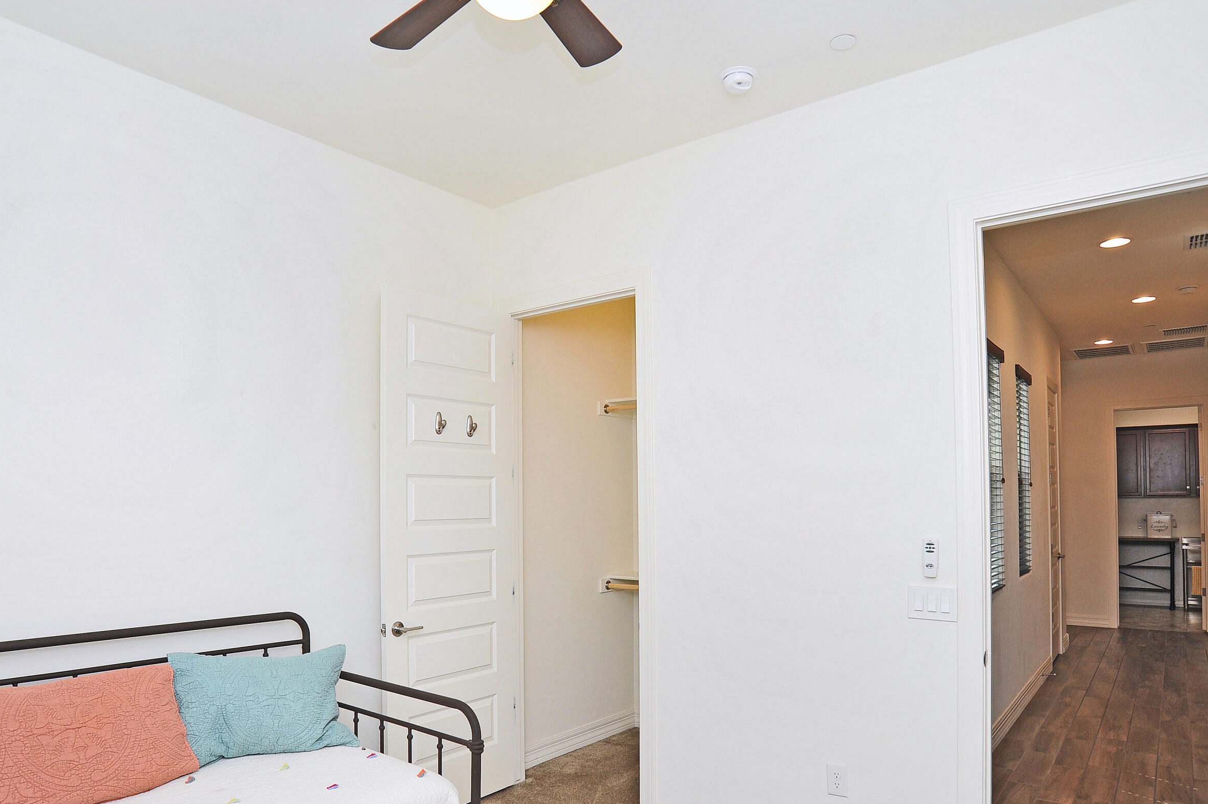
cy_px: 459
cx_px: 577
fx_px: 771
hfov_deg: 76.1
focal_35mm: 23
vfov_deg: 54.8
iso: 400
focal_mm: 18
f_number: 8
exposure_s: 1/50
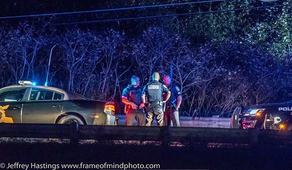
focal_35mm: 296
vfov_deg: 4.2
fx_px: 2315
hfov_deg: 7.2
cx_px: 146
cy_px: 77
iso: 16000
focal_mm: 190
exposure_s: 1/15
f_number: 5.6
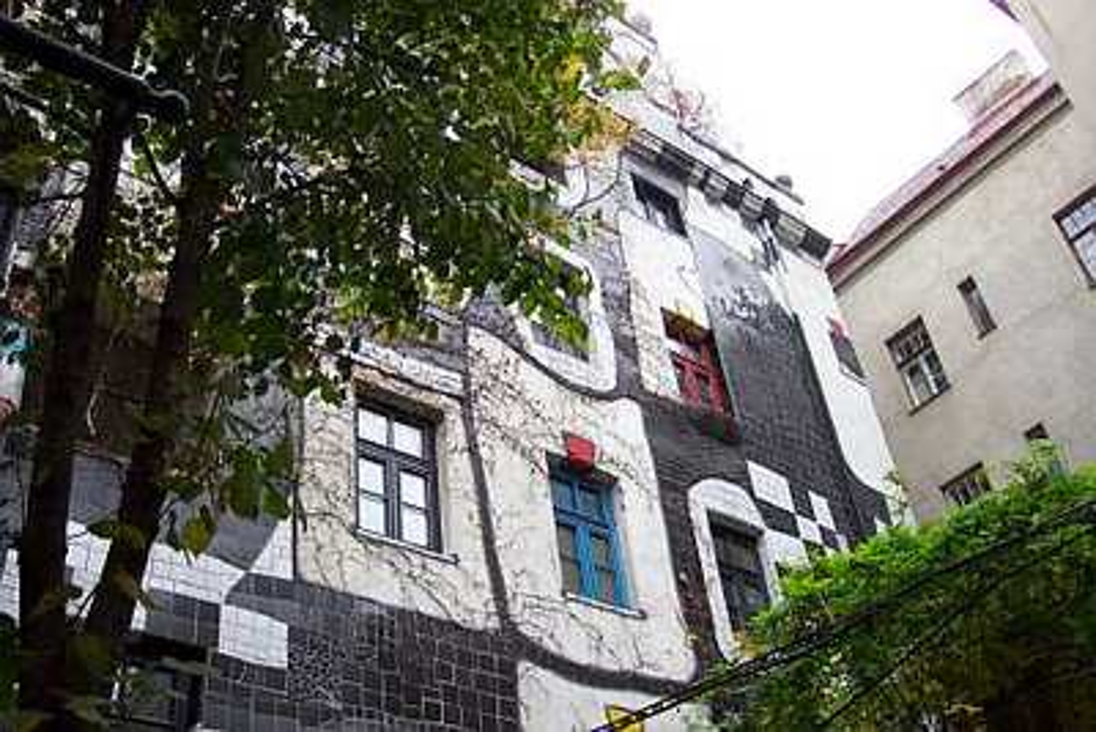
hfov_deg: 50.7
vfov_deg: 35.1
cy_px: 366
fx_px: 1157
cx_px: 548
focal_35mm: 38
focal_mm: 8
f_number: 2.8
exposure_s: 1/125
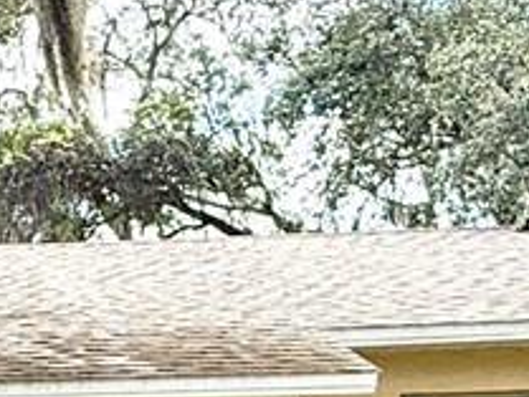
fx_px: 1636
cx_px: -296
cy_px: 594
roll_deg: +0.9
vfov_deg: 13.1
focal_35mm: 107
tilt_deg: -0.5
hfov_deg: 16.5
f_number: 2.2
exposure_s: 1/664
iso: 64
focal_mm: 2.22
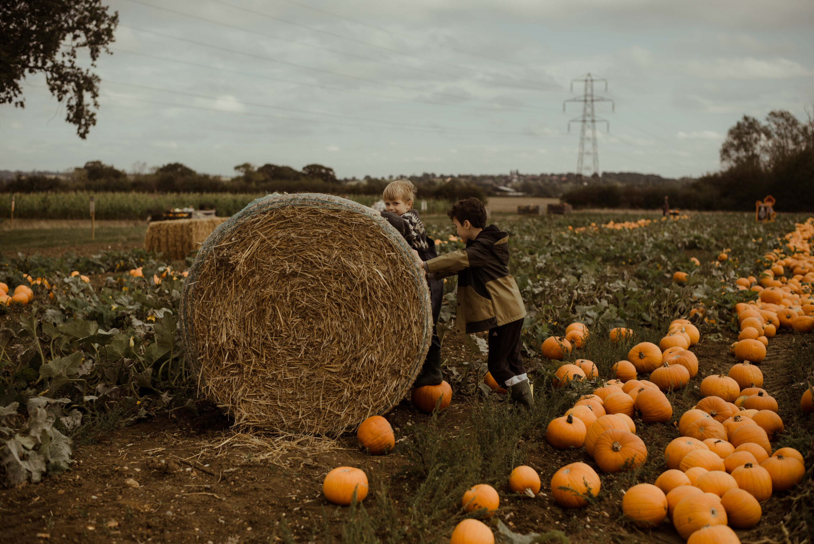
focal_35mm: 50
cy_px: 272
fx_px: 1131
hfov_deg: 39.6
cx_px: 407
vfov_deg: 27.0
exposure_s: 1/4000
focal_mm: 50
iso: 320
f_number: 2.8
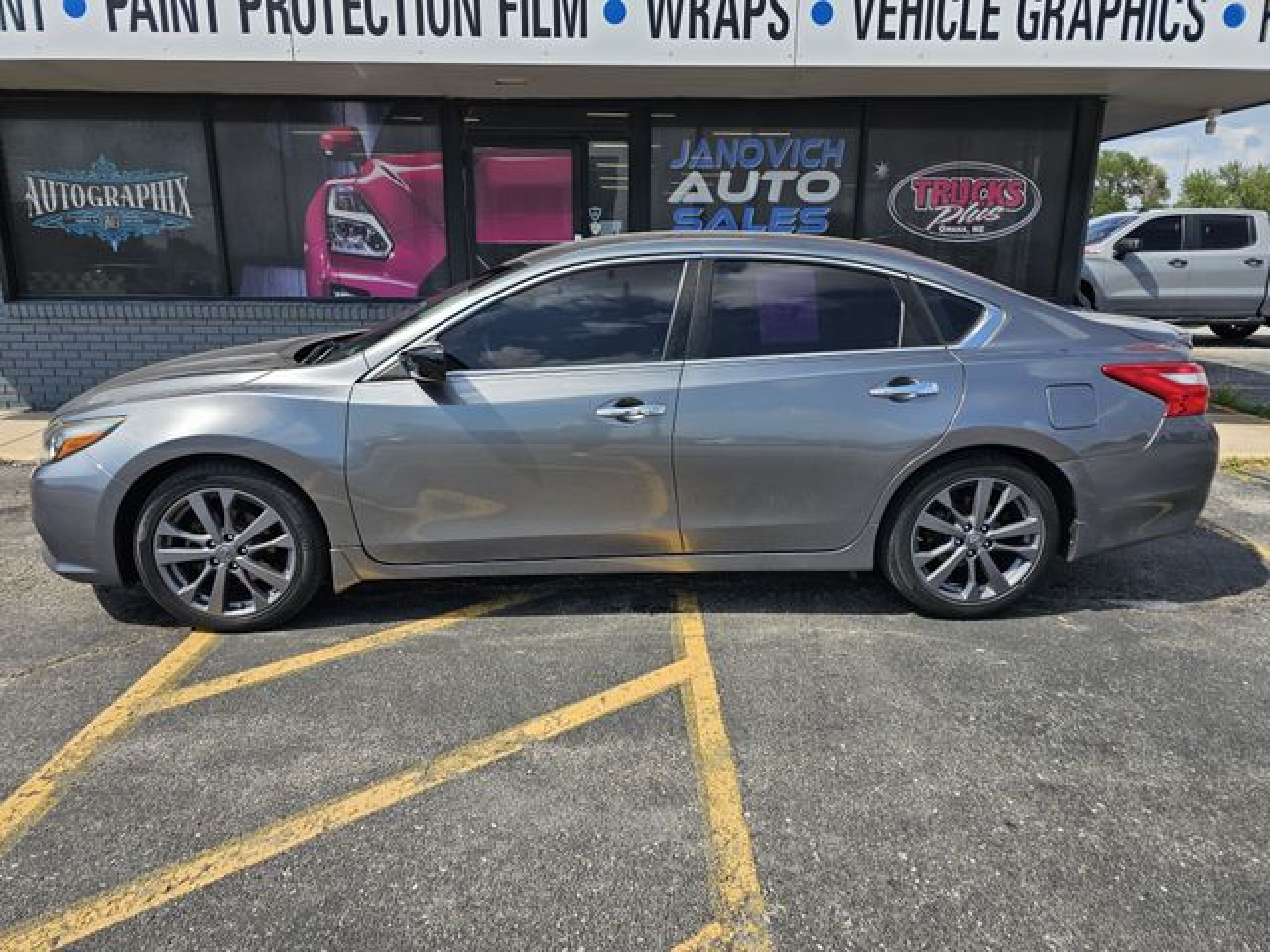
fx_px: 844
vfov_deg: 58.9
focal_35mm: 23
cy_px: 476
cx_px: 635
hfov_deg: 73.9
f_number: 1.7
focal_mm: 6.3
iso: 10
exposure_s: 1/588
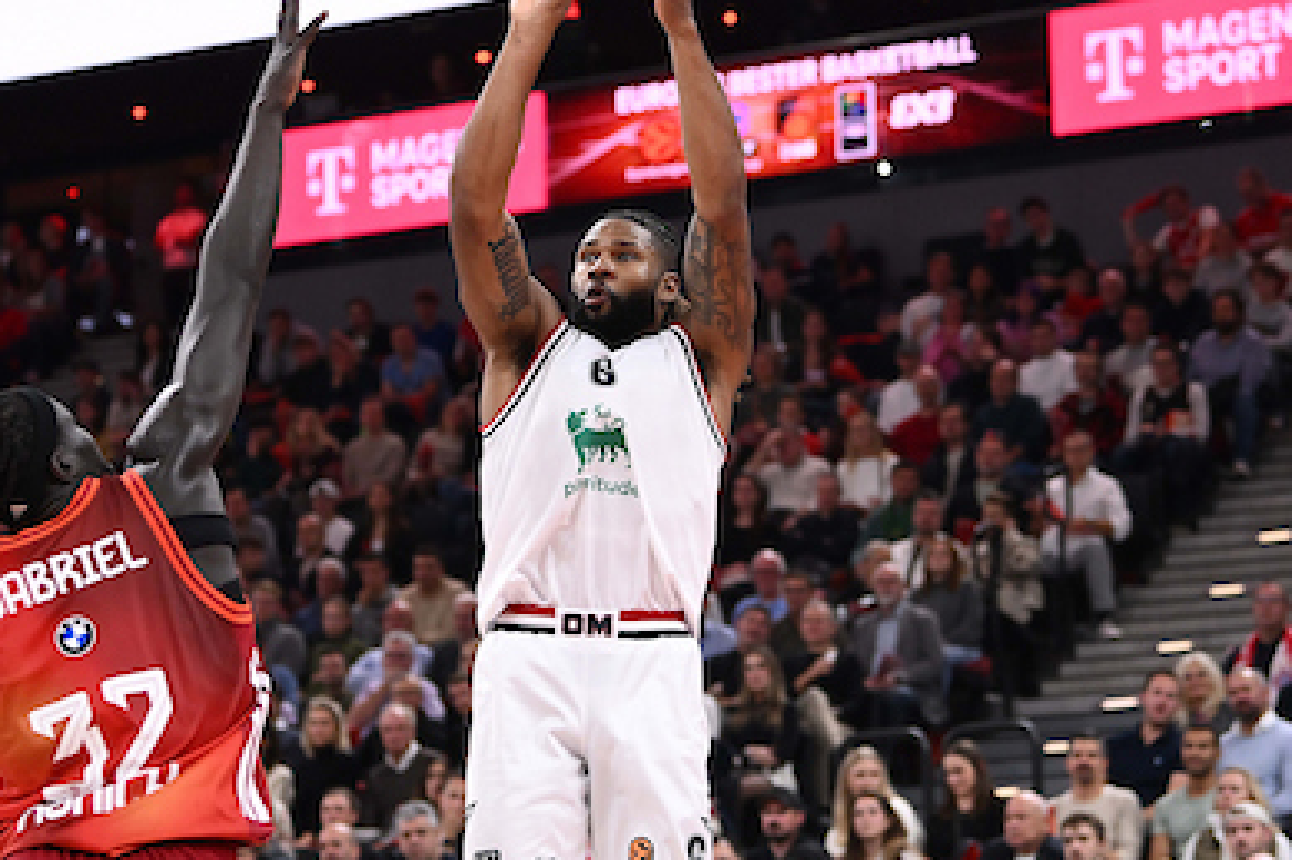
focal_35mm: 108
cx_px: 455
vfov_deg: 12.7
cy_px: 442
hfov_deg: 18.9
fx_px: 3874
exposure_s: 1/1600
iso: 2000
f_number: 3.2
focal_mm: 70
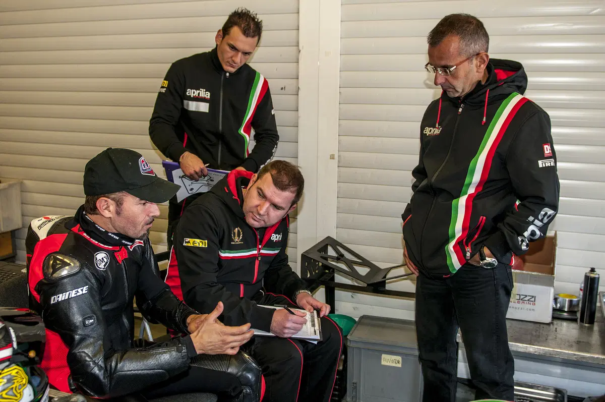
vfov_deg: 36.8
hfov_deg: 53.2
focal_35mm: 36
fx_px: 604
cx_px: 302
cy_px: 201
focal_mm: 24
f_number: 2.8
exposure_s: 1/125
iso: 200
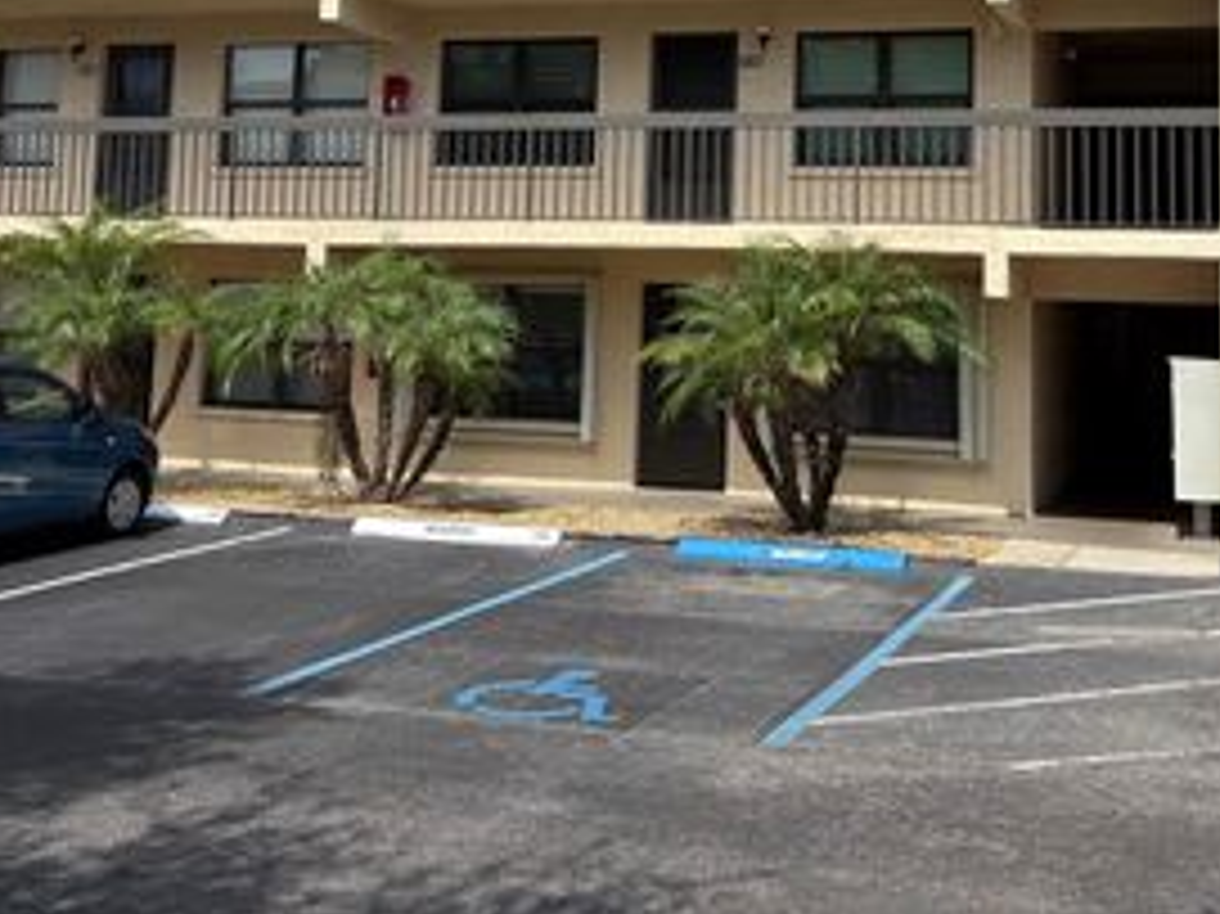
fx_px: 1691
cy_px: 79
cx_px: 761
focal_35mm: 48
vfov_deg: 29.0
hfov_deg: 39.4
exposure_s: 1/2865
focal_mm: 5.96
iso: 50
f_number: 1.6
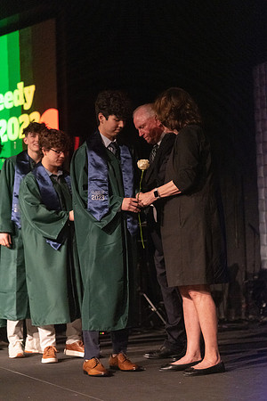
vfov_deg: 25.4
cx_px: 134
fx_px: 890
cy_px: 200
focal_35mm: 80
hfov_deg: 17.1
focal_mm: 80
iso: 16000
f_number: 2.8
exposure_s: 1/1000
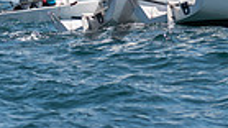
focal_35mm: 591
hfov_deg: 3.7
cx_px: 13
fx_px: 3571
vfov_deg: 2.0
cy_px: -186
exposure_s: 1/1250
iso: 200
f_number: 6.3
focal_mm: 90
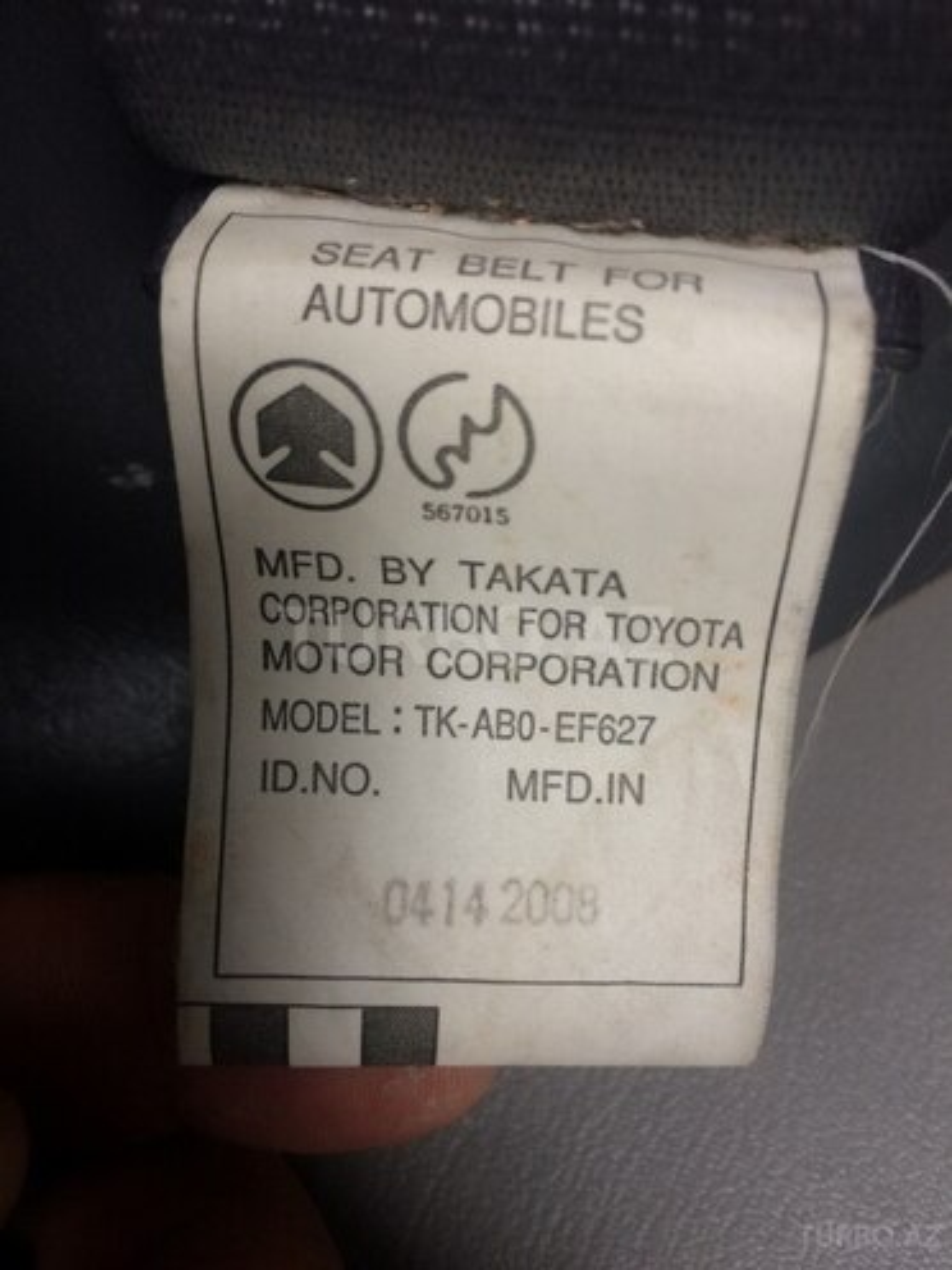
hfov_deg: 48.2
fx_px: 1063
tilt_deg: -69.9
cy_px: 635
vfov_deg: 61.7
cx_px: 476
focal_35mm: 29
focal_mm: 4.15
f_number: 2.2
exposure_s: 1/33
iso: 125
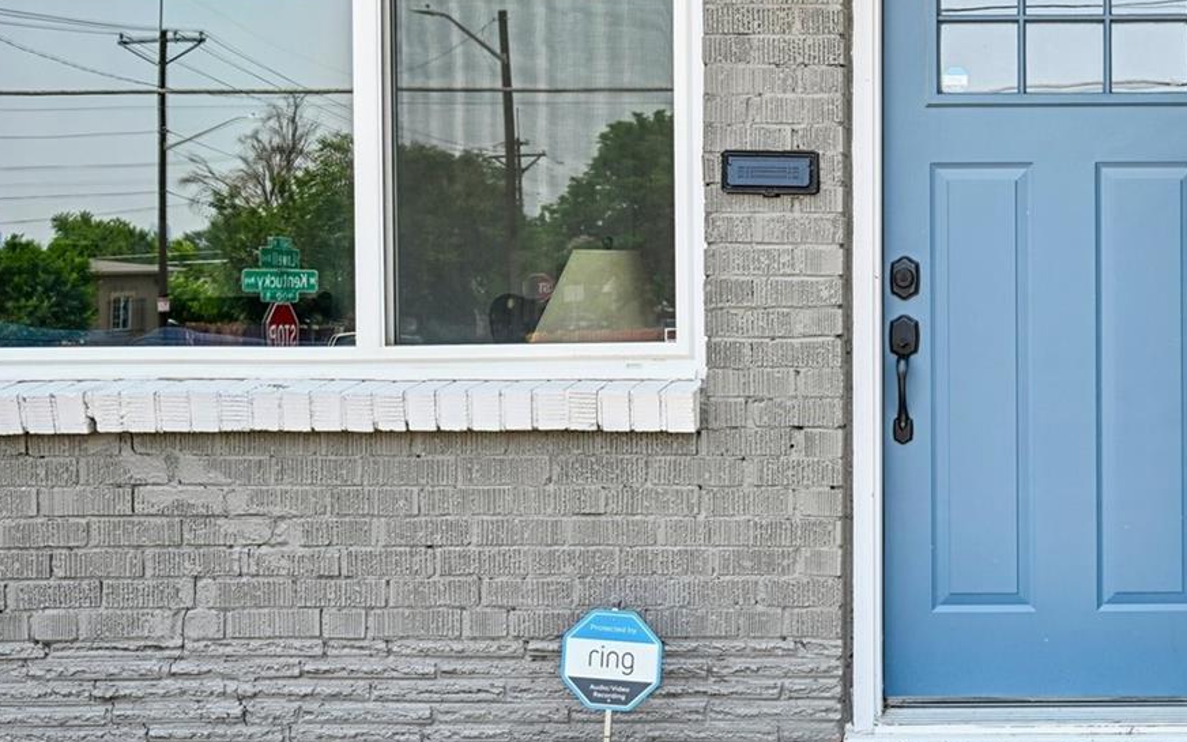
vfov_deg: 29.1
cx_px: 1059
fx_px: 1421
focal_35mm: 44
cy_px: 278
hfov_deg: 41.8
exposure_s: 1/30
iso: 64
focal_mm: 23.5
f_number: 10
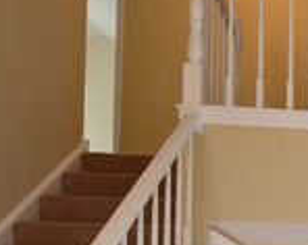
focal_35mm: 61
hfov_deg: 24.5
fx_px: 555
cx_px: 456
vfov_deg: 22.9
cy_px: 296
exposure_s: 1/60
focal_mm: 10
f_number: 4
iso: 400
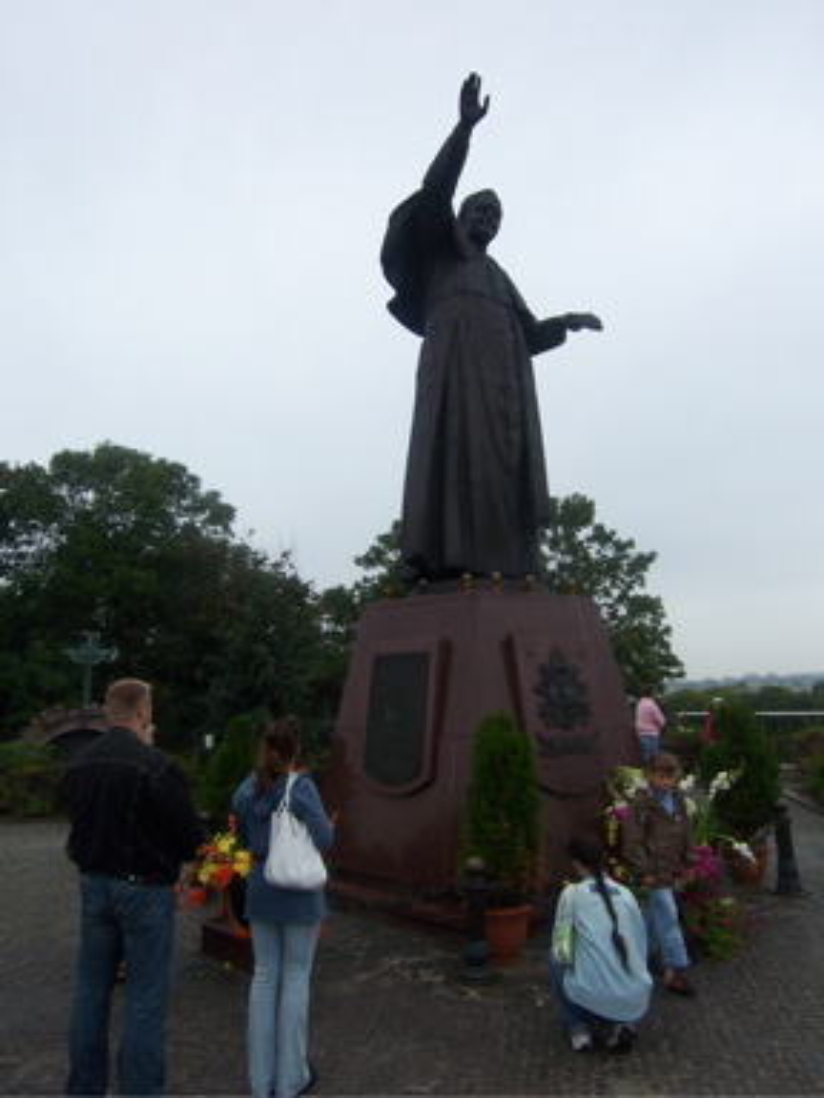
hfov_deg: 58.9
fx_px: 730
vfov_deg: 73.9
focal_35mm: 23
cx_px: 412
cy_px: 549
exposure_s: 1/125
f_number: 5.6
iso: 64
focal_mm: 3.8
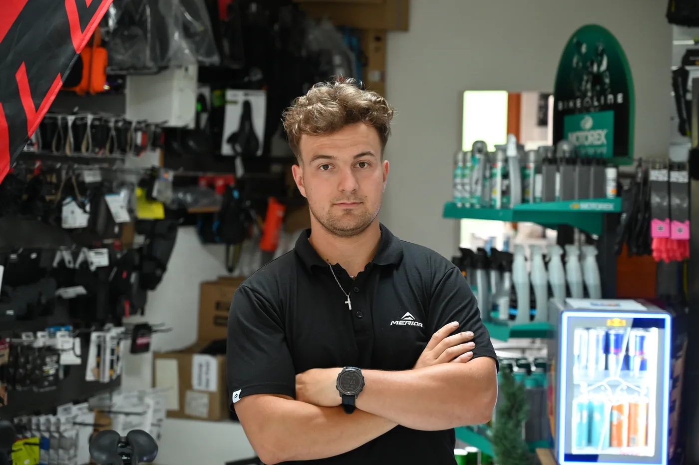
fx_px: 1358
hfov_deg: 28.9
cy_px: 232
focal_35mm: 70
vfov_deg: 19.4
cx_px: 350
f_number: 4
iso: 3200
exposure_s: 1/100
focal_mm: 70
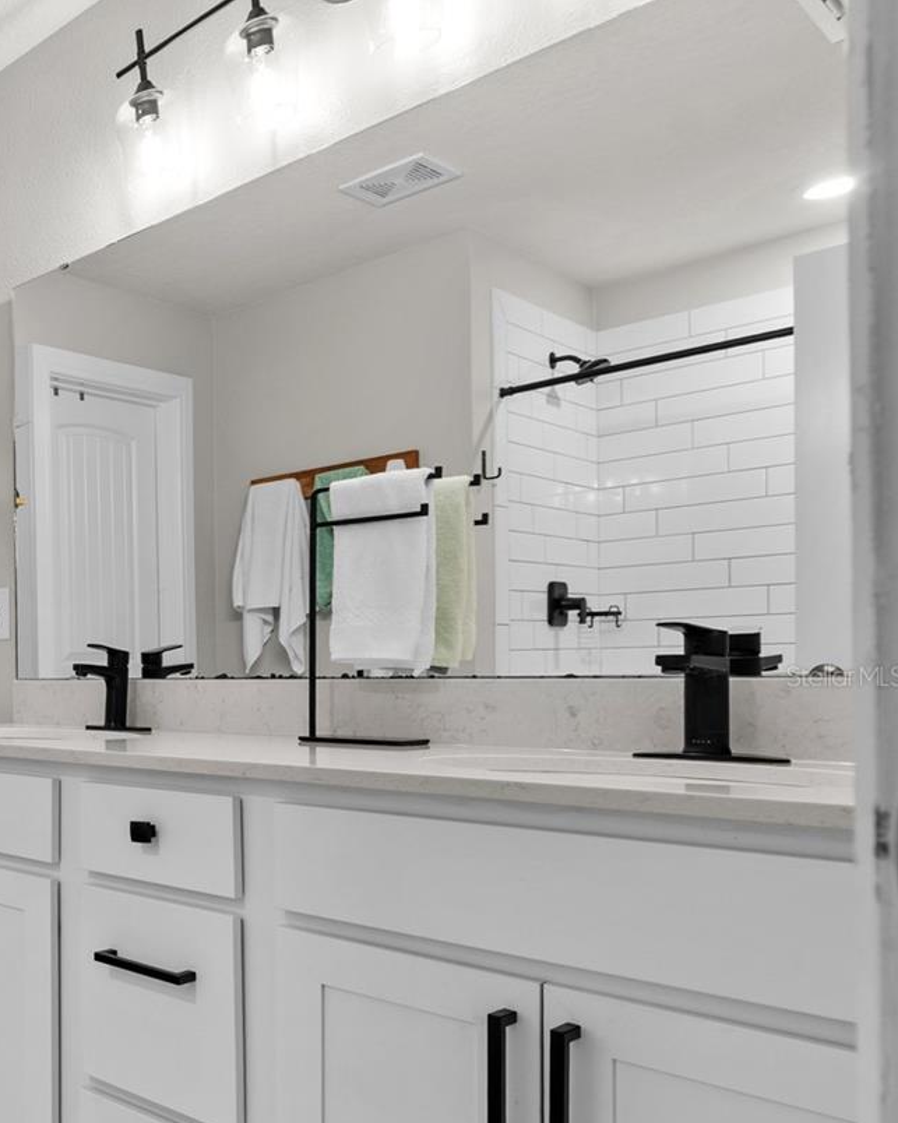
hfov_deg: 37.4
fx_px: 930
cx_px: -207
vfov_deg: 61.7
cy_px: 676
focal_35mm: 28
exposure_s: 1.3
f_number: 7.1
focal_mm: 10
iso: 100
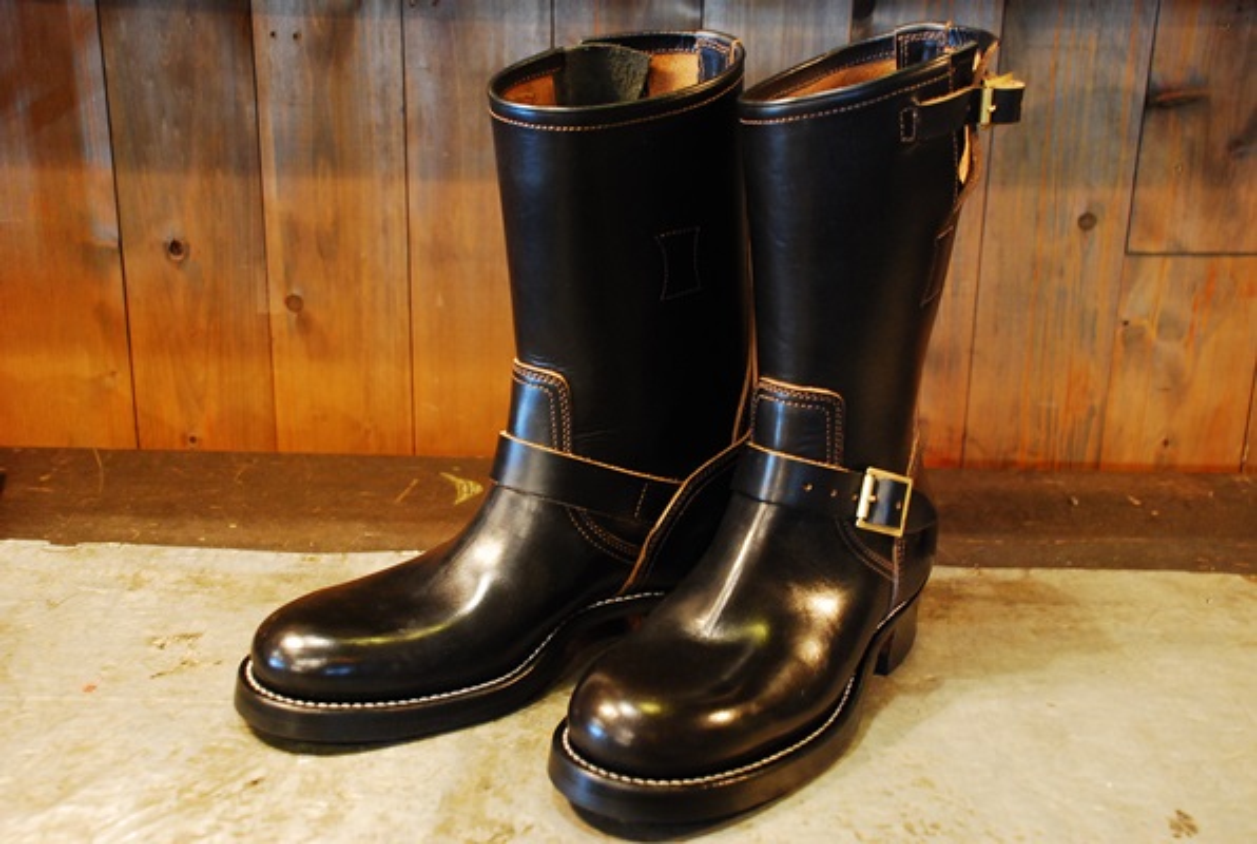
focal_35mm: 42
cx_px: 628
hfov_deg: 46.3
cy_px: 422
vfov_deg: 32.0
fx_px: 1469
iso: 1000
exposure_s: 1/2.5
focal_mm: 28
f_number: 4
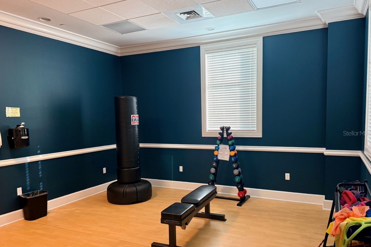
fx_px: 268
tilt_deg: -4.8
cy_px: 133
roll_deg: +0.5
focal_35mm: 26
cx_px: 178
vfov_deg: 49.5
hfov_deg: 69.4
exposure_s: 1/120
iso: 400
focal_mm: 6.76
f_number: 1.78
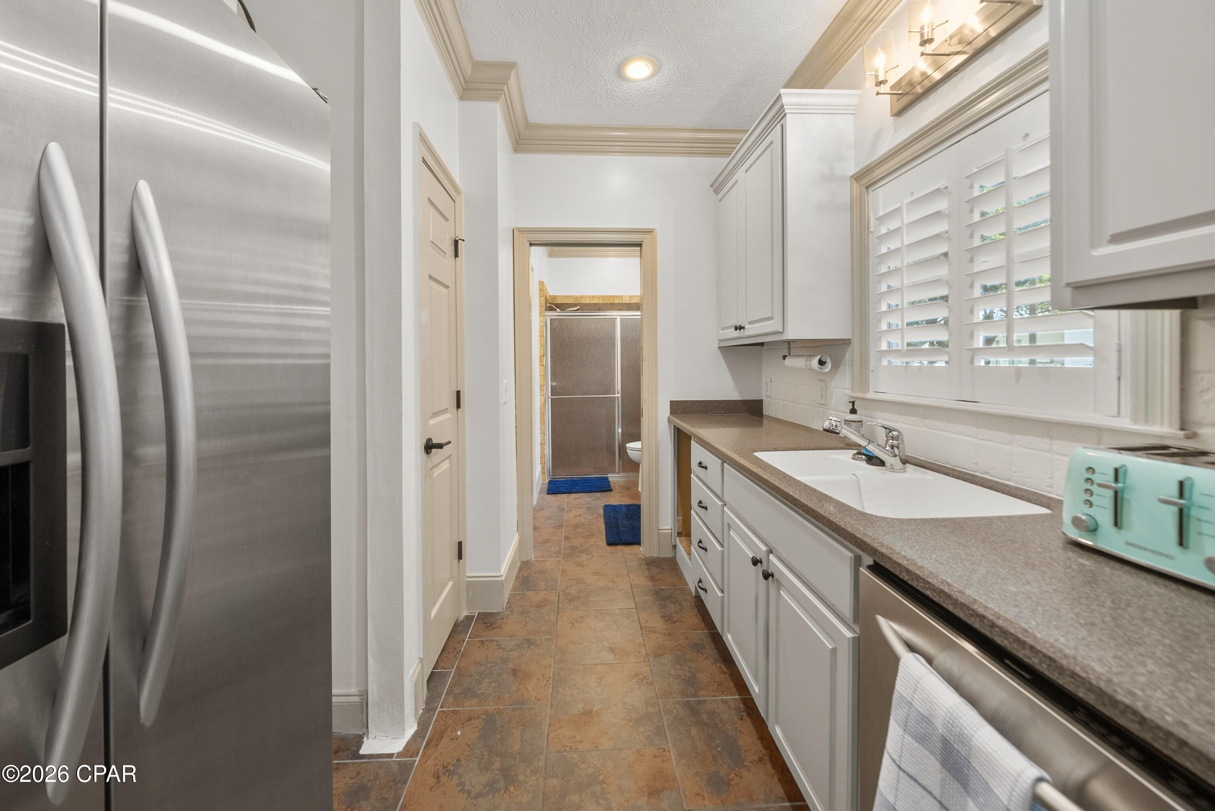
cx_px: 608
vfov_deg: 90.1
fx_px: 405
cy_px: 406
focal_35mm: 12
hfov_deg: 112.6
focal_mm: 12
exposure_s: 1/4
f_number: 7.1
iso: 500
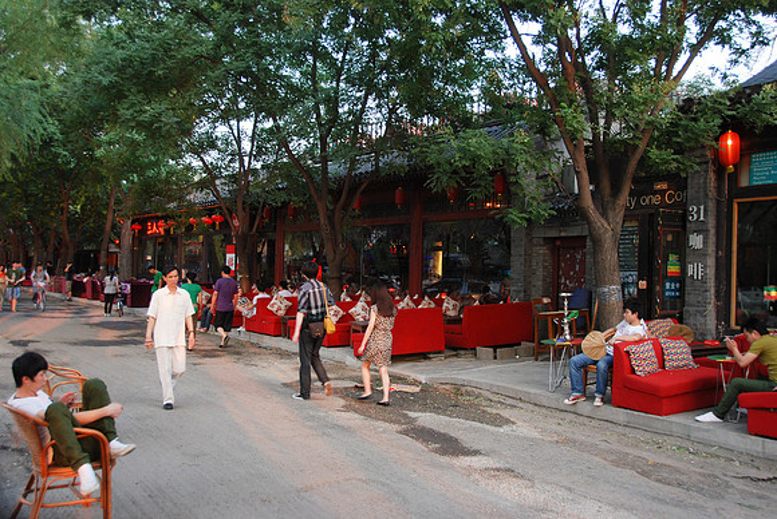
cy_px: 260
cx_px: 388
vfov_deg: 37.0
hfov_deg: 53.1
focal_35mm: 36
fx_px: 778
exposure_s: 1/50
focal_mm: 24
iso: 200
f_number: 3.8
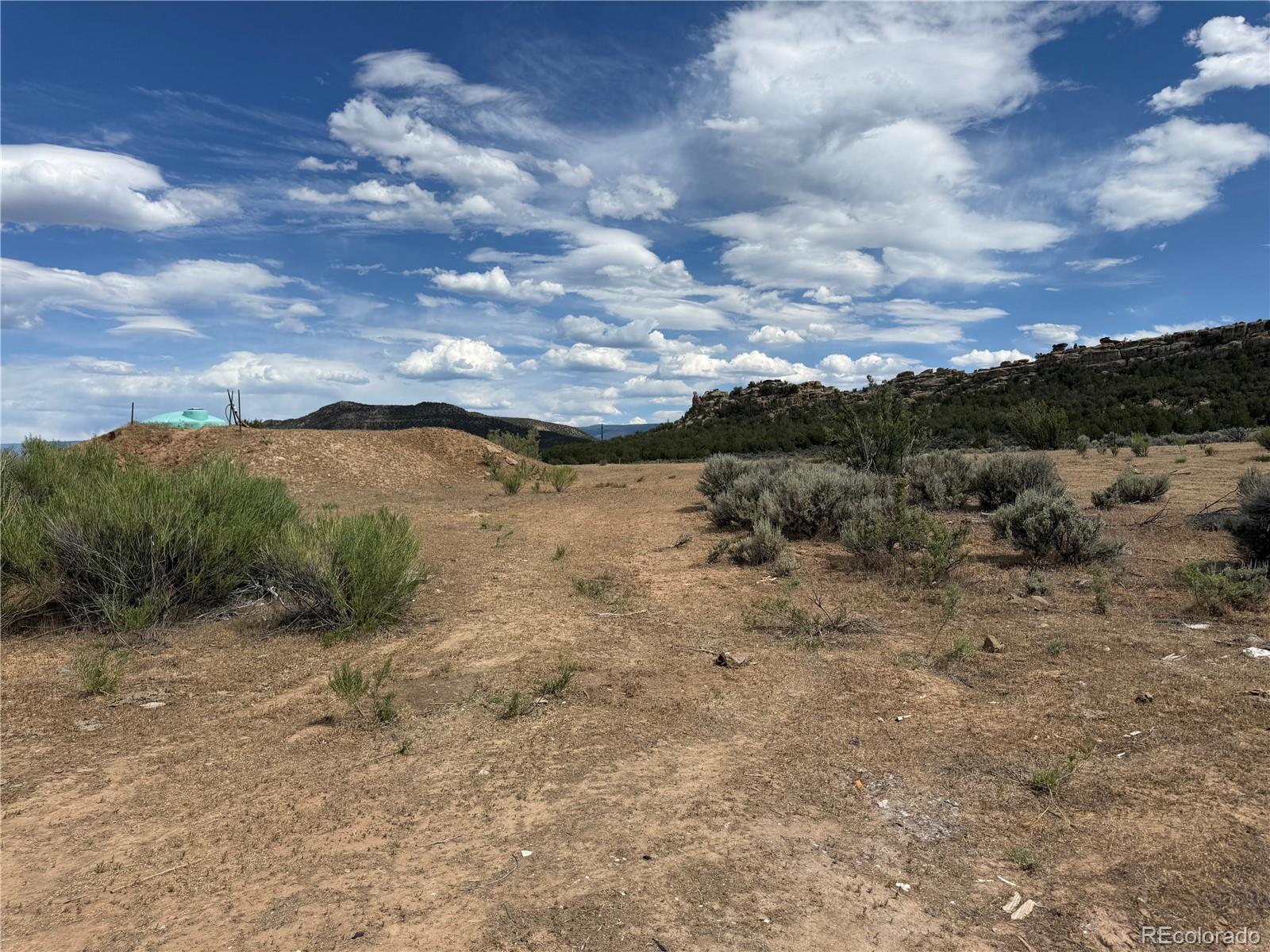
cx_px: 635
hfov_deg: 71.6
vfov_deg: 56.8
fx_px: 881
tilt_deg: +0.7
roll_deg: +0.0
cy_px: 476
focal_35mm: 24
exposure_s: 1/8130
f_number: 1.78
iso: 80
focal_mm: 6.76
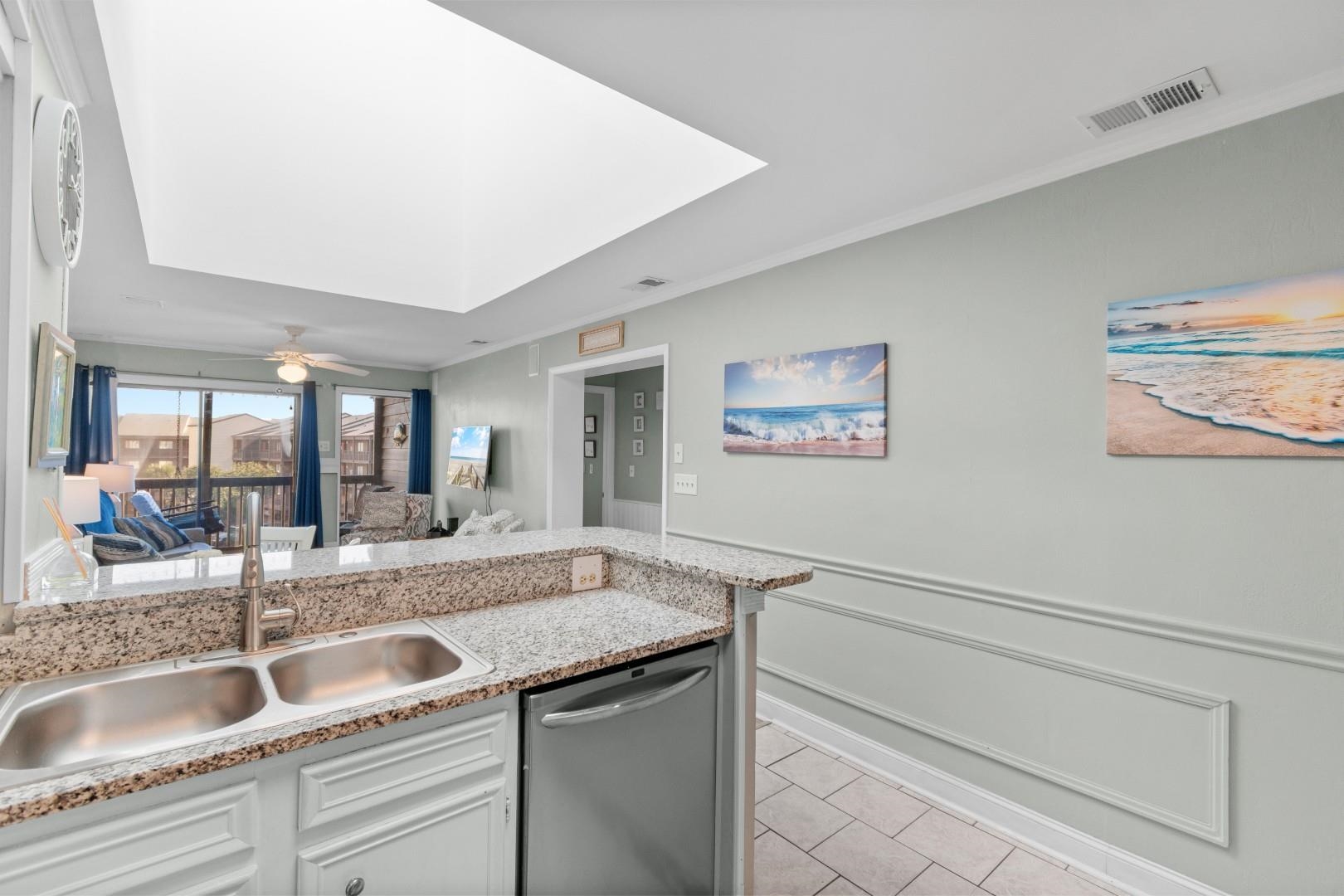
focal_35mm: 15
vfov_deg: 77.3
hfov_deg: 100.4
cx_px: 672
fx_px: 560
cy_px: 448
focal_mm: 10
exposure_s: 1/15
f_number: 4.5
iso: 100
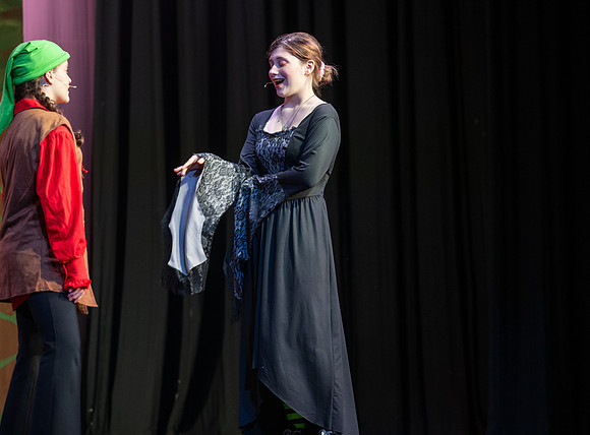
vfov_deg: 9.7
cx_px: 285
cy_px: 197
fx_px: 2565
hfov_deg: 13.1
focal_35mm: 151
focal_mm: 125
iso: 800
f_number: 2.8
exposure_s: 1/320
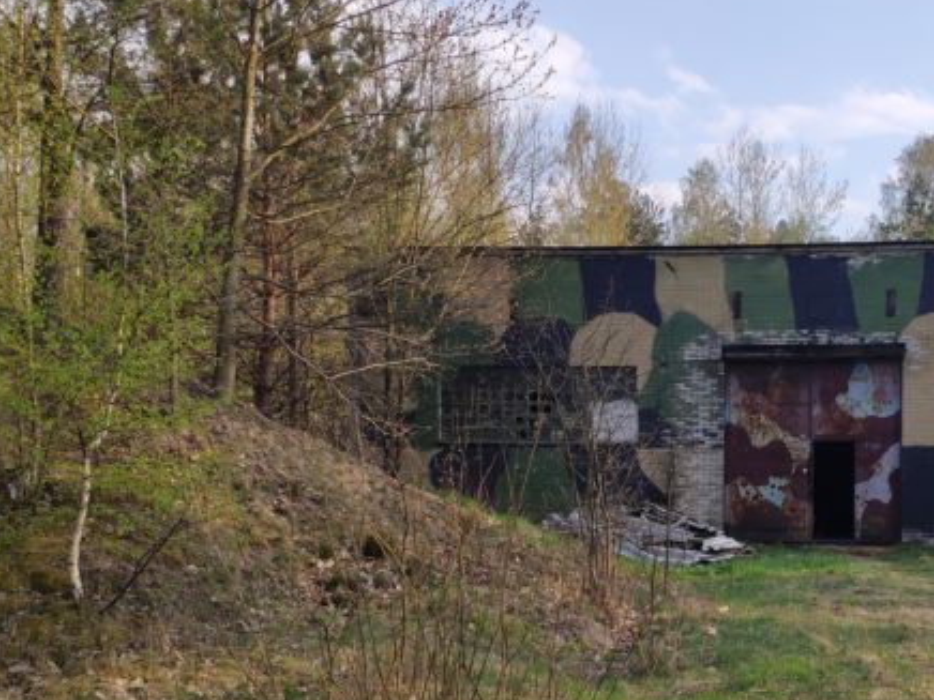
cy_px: 486
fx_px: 998
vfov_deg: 38.1
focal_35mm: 37
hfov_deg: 49.2
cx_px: 628
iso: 100
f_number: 1.8
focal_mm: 4.22
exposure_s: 1/1506
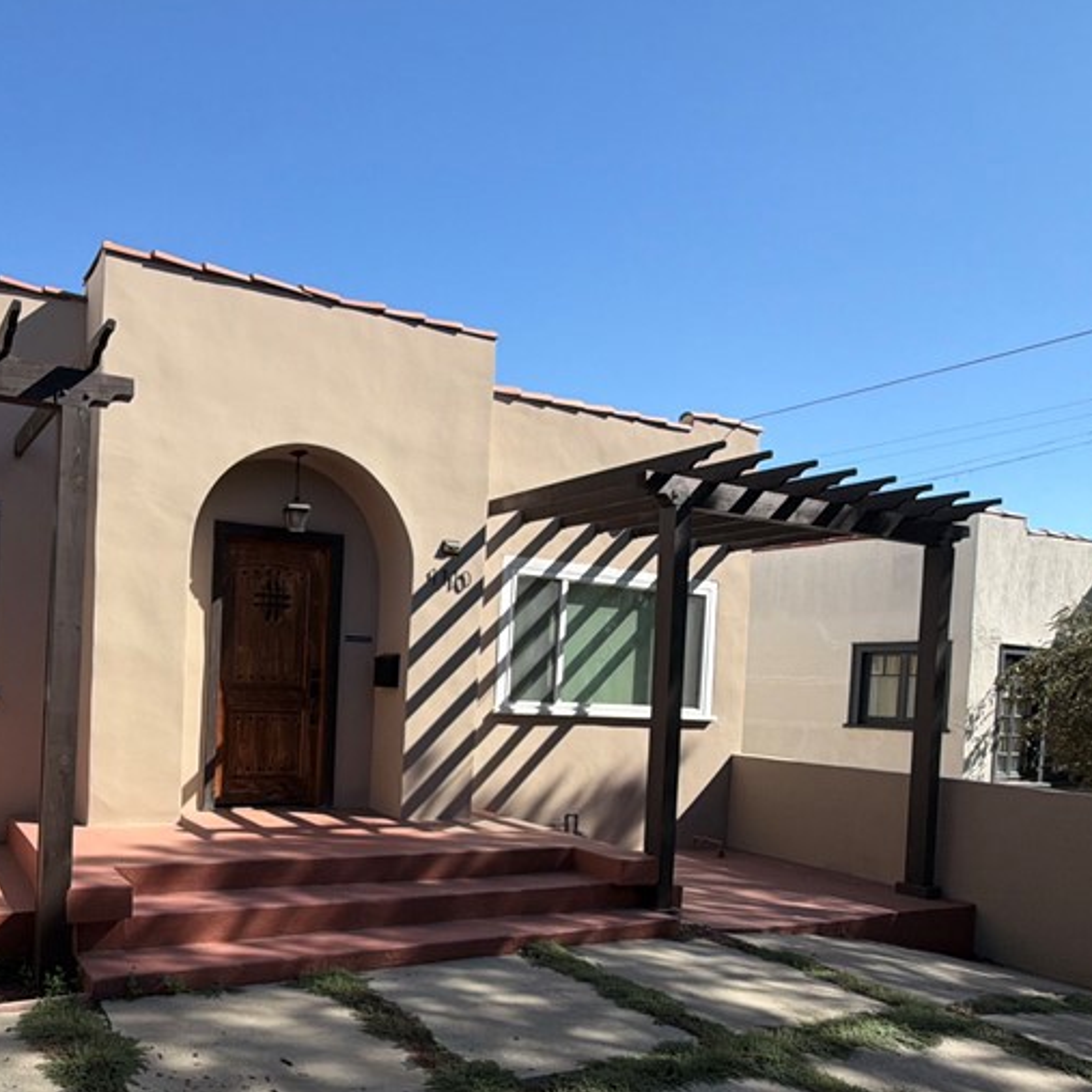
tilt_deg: -1.8
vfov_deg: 61.6
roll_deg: -2.3
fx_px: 892
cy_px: 715
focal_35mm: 25
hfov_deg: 58.4
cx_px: 228
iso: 20
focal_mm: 2.22
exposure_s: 1/1087
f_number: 2.2
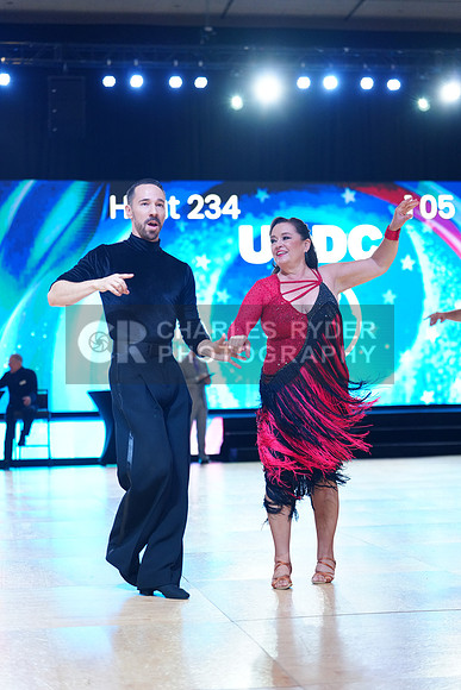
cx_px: 230
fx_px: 1344
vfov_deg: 28.8
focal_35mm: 70
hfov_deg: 19.5
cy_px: 345
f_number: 2.8
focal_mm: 70
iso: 2000
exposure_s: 1/400
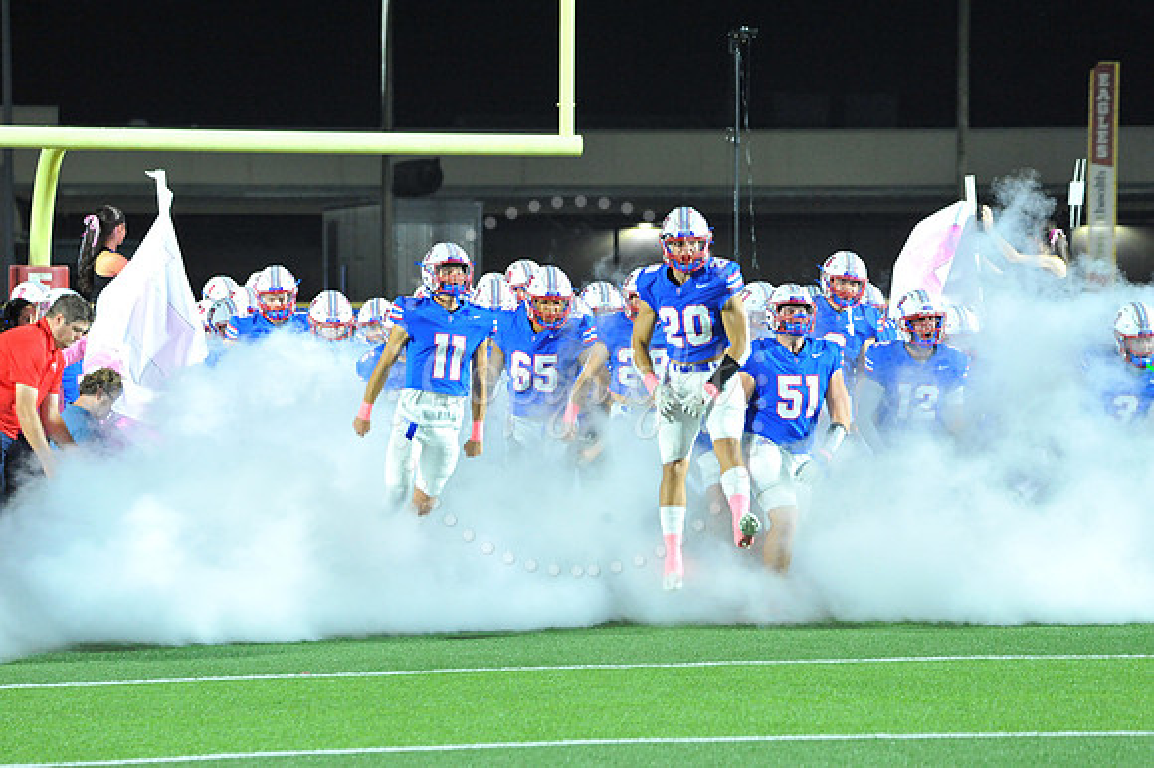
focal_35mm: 190
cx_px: 577
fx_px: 6087
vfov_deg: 7.2
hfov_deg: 10.8
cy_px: 384
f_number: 6.3
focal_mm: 190
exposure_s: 1/160
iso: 5000
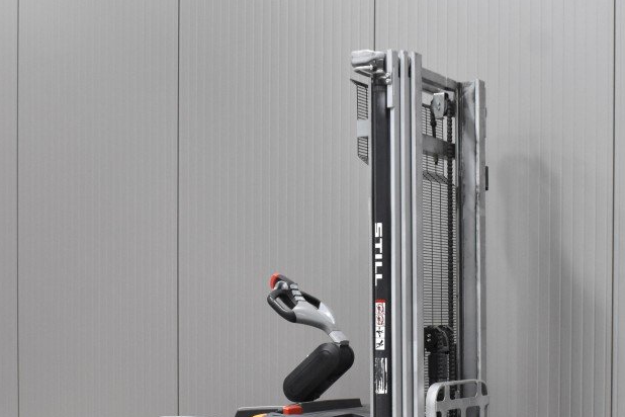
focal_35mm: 67
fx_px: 1163
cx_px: 441
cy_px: 380
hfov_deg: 29.8
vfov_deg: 19.9
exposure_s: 1/25
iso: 1600
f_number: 5.6
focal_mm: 23
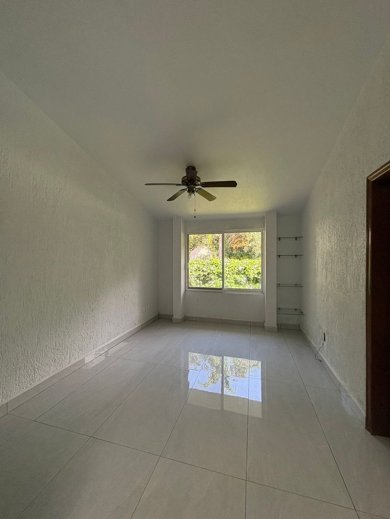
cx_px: 195
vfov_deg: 102.1
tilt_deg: -0.6
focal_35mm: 14
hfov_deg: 85.7
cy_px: 260
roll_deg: -0.6
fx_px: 210
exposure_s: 1/99
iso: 160
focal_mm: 2.22
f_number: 2.2
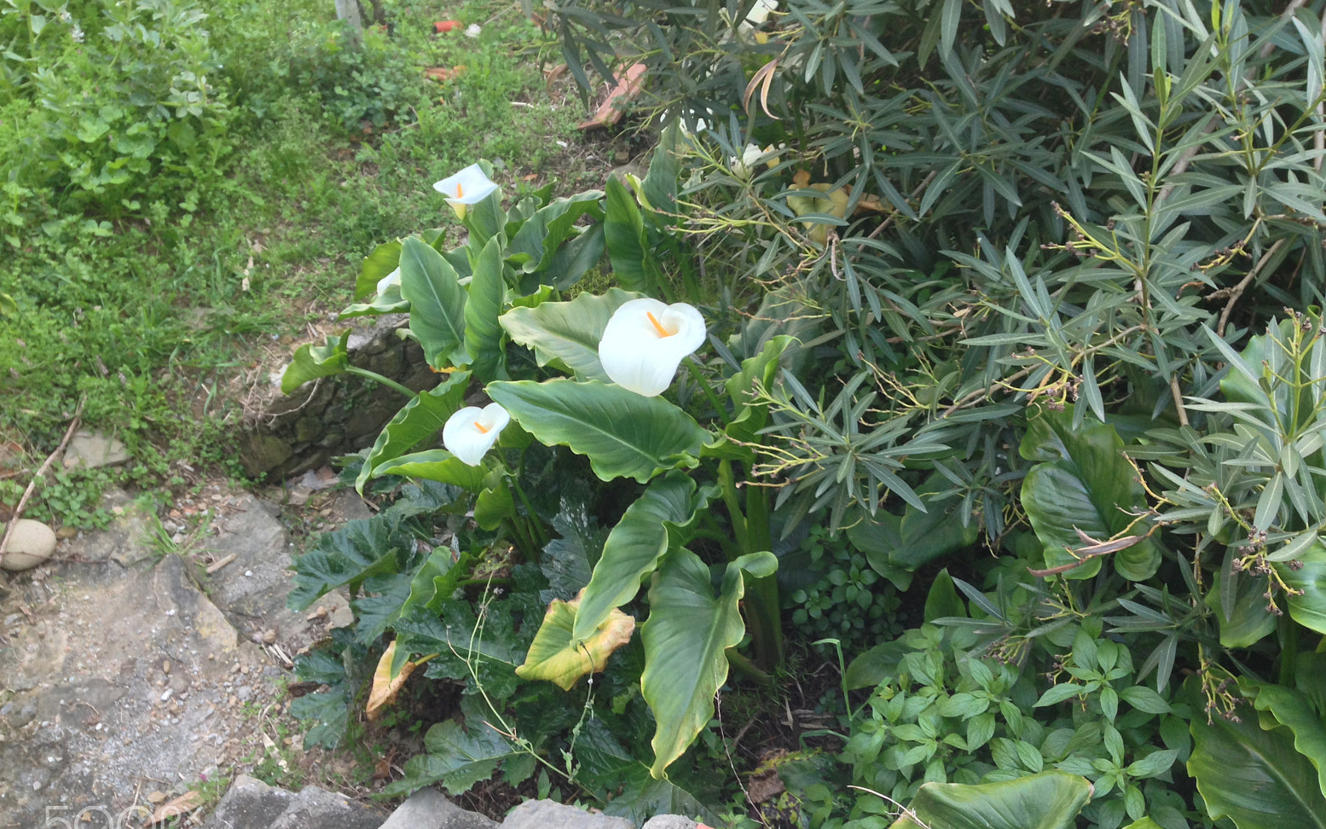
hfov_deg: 54.0
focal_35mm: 36
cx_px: 674
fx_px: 1301
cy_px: 426
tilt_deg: -48.5
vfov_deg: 35.3
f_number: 2.4
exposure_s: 1/20
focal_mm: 4.12
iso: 80
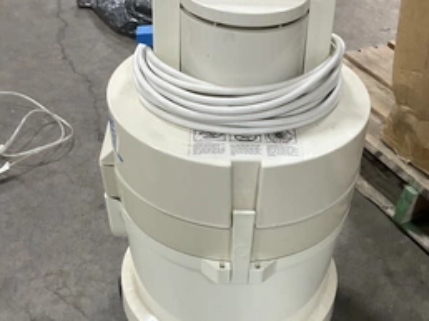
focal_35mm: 45
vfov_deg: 31.9
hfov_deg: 42.0
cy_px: 211
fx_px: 557
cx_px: 248
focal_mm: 3
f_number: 1.8
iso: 250
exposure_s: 1/60
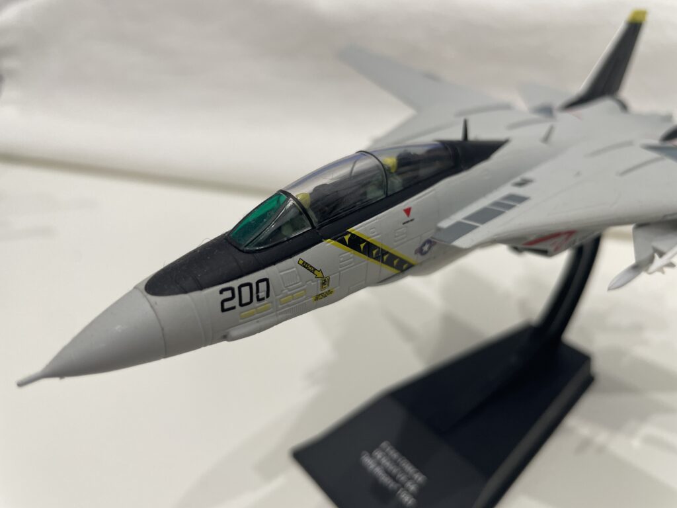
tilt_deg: -30.4
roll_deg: +1.7
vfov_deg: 53.1
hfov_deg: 67.3
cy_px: 254
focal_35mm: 26
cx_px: 338
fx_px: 508
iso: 80
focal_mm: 4.2
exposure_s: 1/90
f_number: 1.6
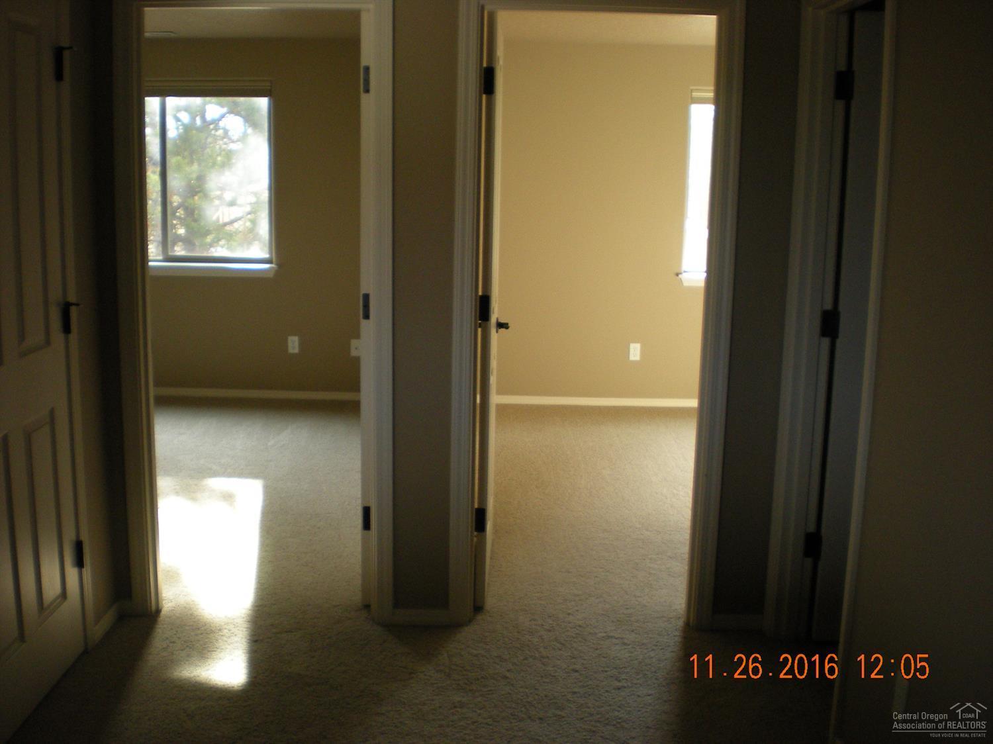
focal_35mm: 38
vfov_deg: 37.7
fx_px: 1090
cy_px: 372
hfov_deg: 49.0
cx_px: 496
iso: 182
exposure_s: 1/66.6
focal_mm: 6.3
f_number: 3.1
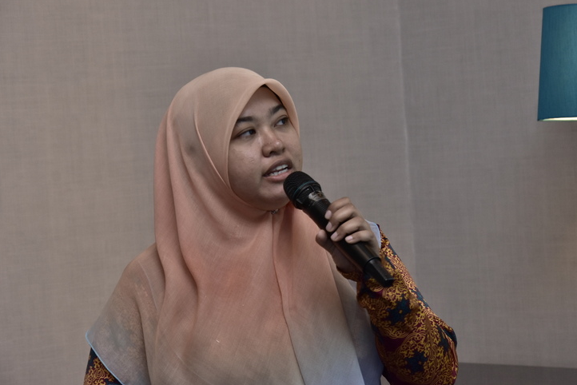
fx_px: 2132
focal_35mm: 133
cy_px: 185
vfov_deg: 10.3
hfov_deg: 15.4
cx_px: 314
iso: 1000
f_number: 6.3
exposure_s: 1/50
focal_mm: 80
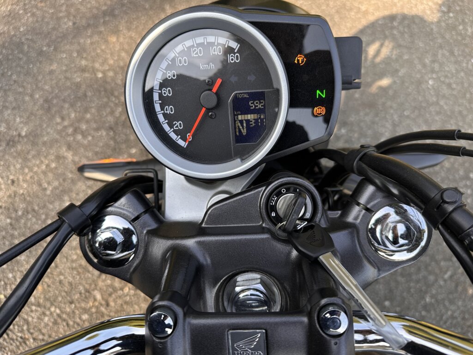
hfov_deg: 71.6
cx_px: 236
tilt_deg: -66.0
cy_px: 178
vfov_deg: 56.8
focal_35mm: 24
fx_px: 328
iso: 80
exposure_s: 1/337
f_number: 1.78
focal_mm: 6.86
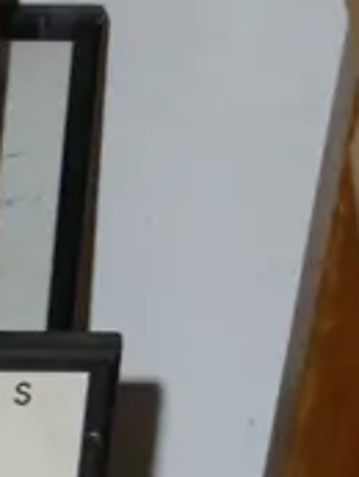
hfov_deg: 5.2
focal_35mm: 273
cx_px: -603
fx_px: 3770
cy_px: 822
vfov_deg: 7.1
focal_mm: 23
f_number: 5.1
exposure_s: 1/60
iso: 1250
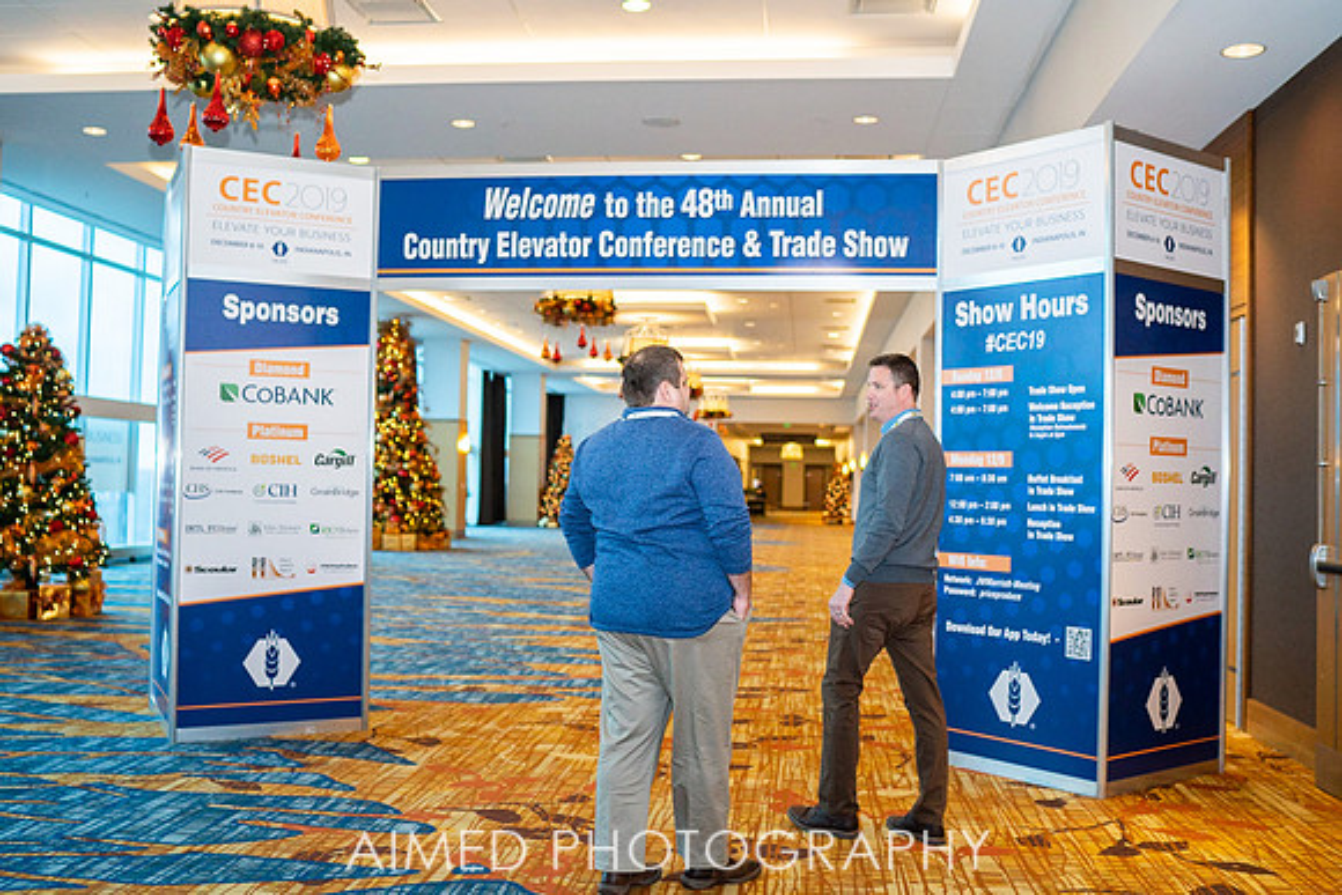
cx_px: 654
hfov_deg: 52.8
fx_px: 1352
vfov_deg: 36.6
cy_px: 443
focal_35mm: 36
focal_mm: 35
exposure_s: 1/320
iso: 640
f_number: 2
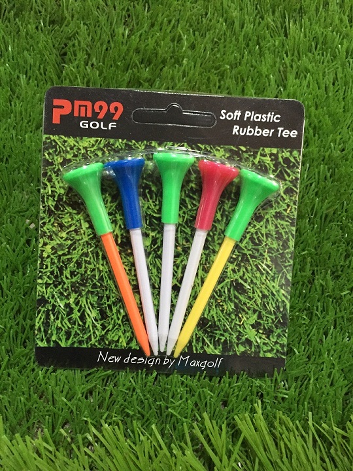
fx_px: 394
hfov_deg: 48.2
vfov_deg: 61.7
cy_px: 236
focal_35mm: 29
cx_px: 176
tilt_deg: -70.9
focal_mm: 4.15
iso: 250
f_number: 2.2
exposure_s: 1/17
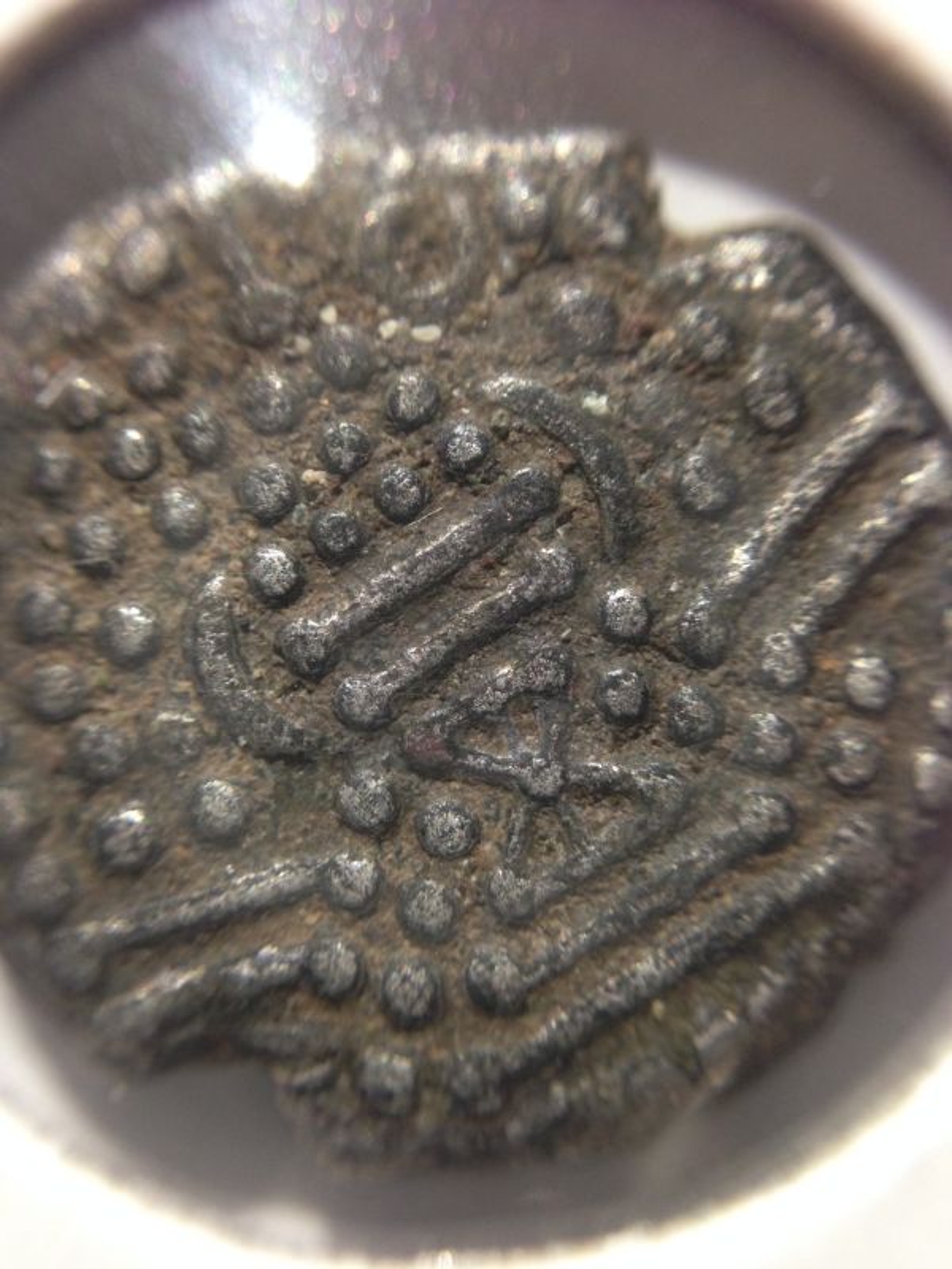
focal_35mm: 33
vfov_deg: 55.4
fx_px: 1210
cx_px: 476
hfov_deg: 42.9
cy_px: 634
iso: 125
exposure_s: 1/20
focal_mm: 4.12
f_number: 2.4
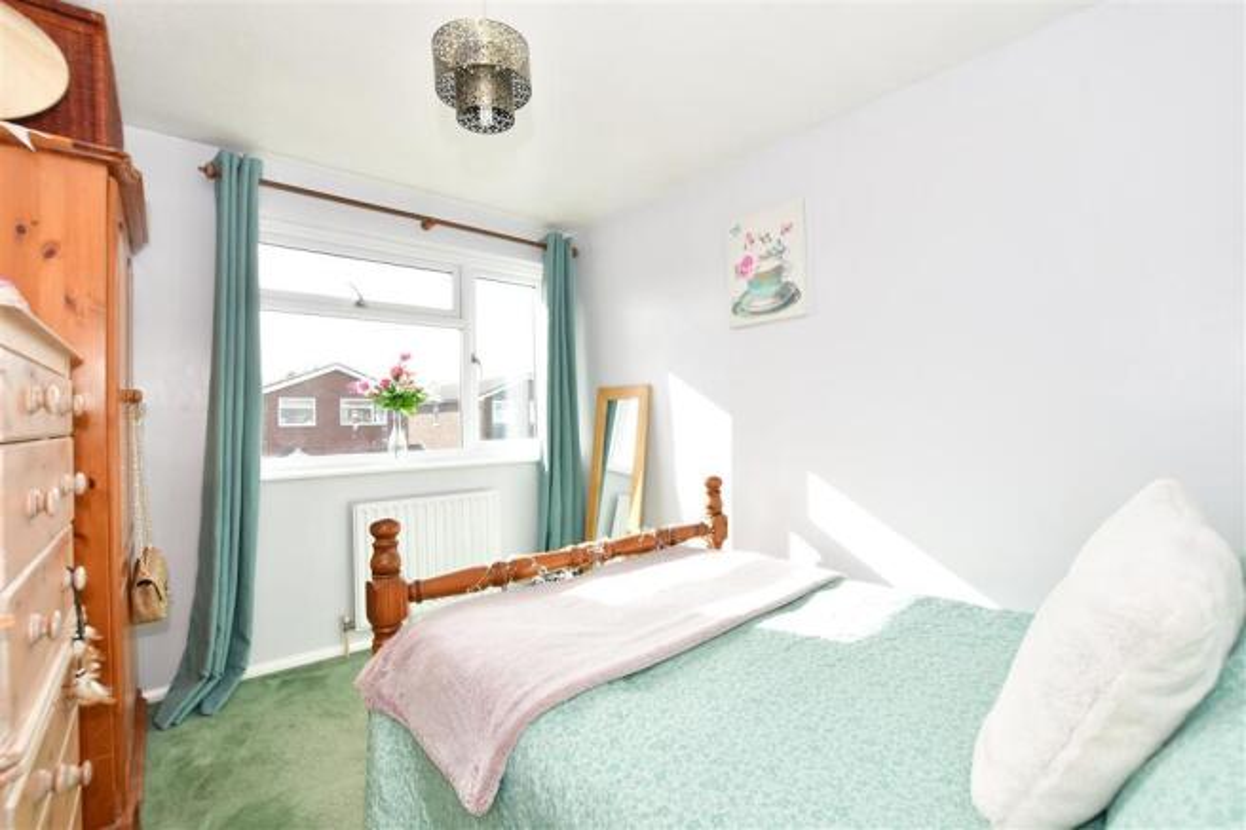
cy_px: 415
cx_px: 623
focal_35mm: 15
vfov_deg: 77.3
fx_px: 519
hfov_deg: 100.4
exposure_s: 1/30
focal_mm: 10
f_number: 8
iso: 200
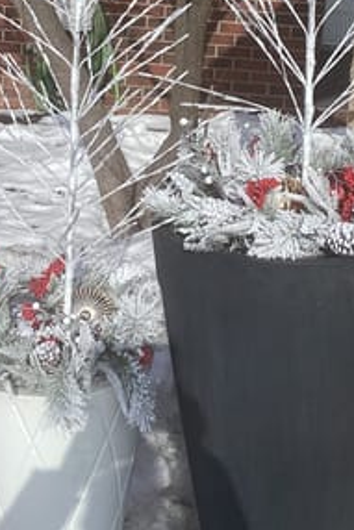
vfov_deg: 32.8
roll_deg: -3.0
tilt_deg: -11.1
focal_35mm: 60
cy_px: 140
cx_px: 169
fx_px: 884
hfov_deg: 22.6
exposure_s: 1/2551
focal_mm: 3.3
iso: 25
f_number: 2.4
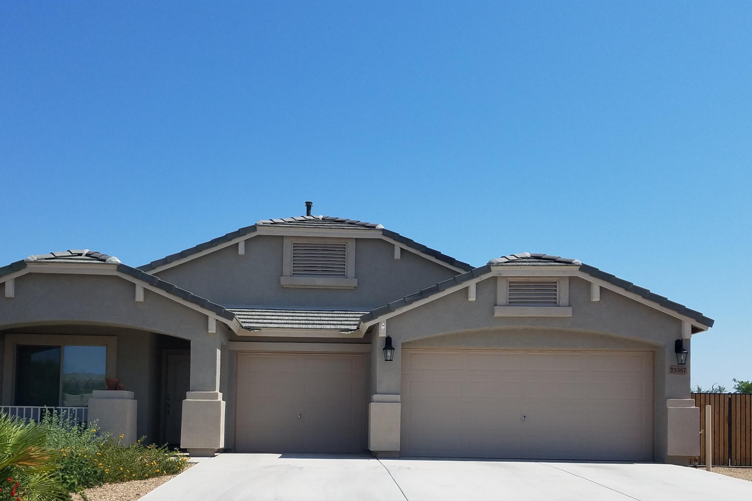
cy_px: 368
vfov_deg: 35.2
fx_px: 773
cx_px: 343
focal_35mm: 37
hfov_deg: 51.8
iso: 50
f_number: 1.7
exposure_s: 1/3552
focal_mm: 4.2
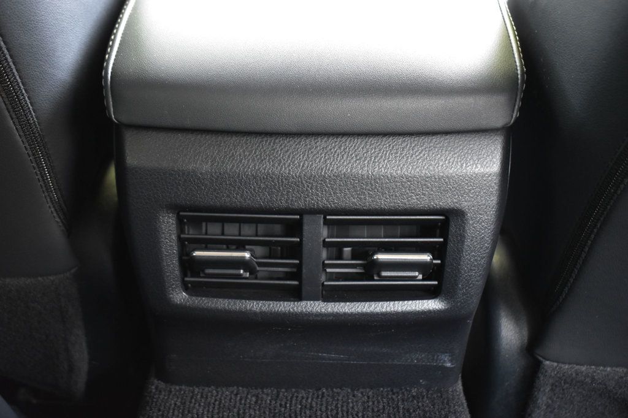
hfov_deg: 38.9
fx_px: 889
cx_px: 314
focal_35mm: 51
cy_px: 209
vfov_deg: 26.5
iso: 1600
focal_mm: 34
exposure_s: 1/8
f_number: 4.5
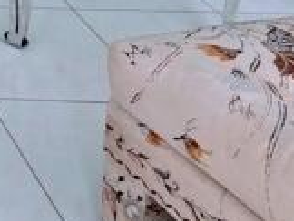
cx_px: -354
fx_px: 655
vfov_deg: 13.6
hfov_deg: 16.3
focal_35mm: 77
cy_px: -319
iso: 100
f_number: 1.9
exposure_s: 1/120
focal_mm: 2.2
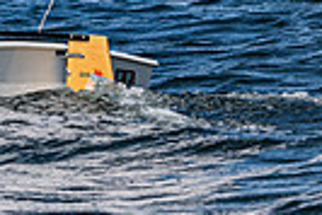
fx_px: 10387
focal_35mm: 1160
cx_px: -245
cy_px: -195
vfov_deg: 1.2
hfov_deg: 1.8
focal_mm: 220
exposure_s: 1/1250
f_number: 9
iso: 320
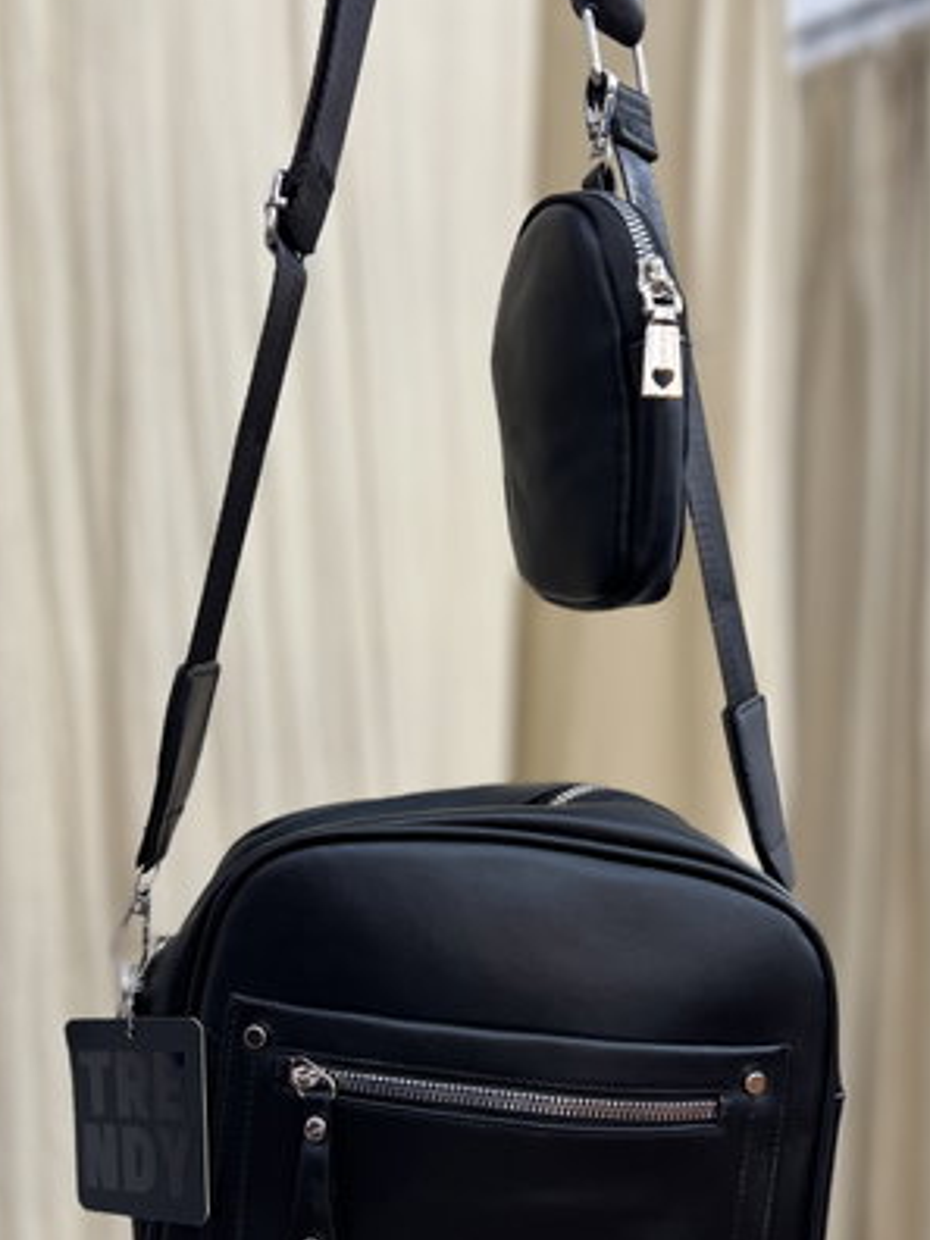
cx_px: 479
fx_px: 1254
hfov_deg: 40.7
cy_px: 709
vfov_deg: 52.4
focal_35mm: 35
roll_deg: +1.0
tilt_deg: -5.5
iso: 80
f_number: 1.5
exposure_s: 1/50
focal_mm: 5.7
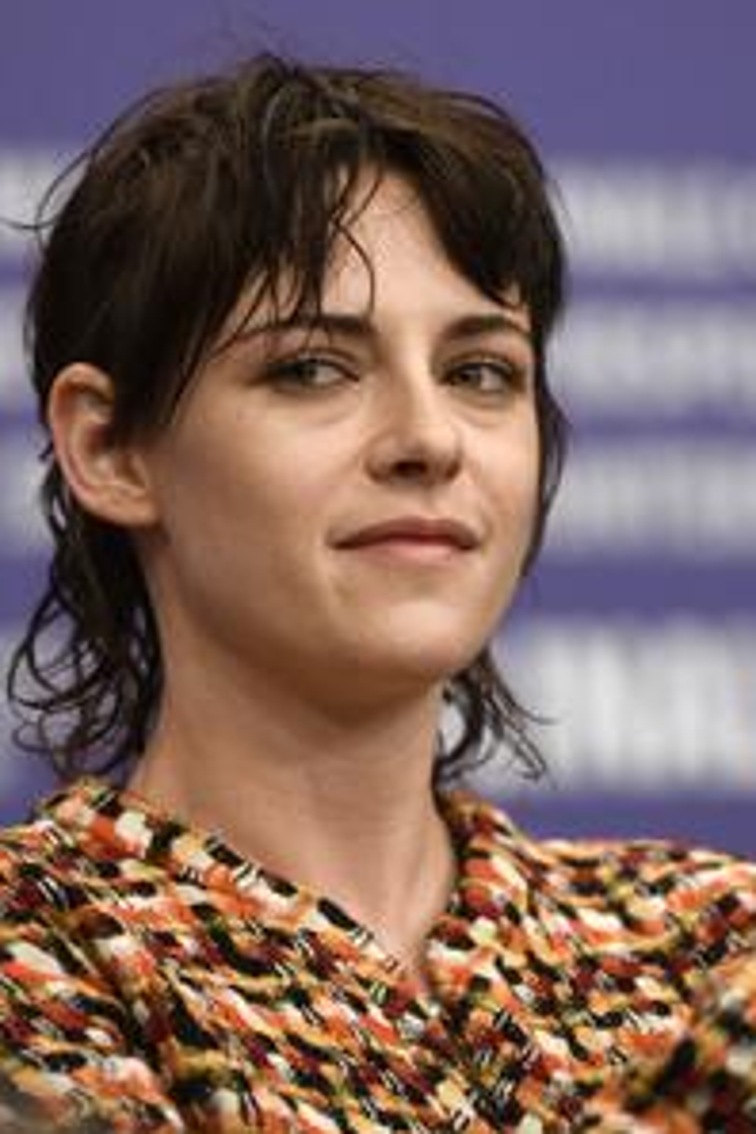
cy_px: 569
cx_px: 487
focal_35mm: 303
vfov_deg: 6.8
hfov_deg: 4.5
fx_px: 9544
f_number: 3.2
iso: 1000
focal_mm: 200
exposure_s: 1/400
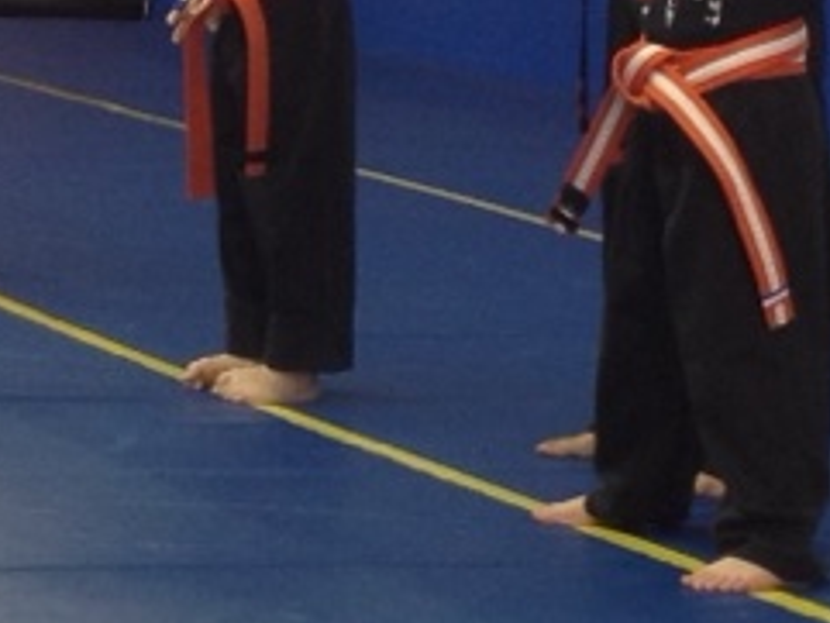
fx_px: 5566
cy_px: 186
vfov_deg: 6.4
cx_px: 307
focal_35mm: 232
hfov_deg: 8.5
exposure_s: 1/20
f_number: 2.4
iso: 50
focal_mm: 4.28
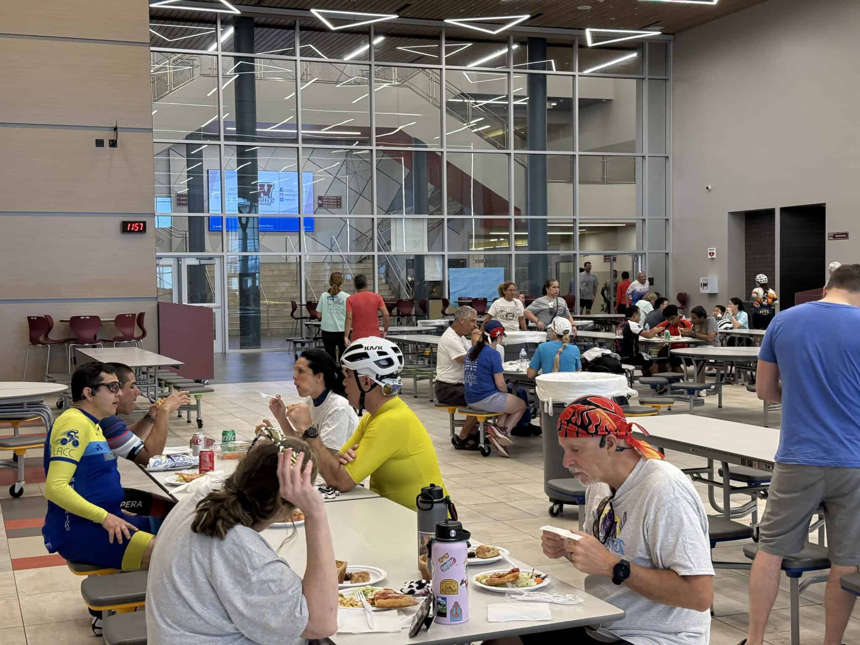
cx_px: 430
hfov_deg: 39.7
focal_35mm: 48
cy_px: 322
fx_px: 1193
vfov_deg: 30.3
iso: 200
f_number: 1.8
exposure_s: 1/120
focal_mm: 6.8
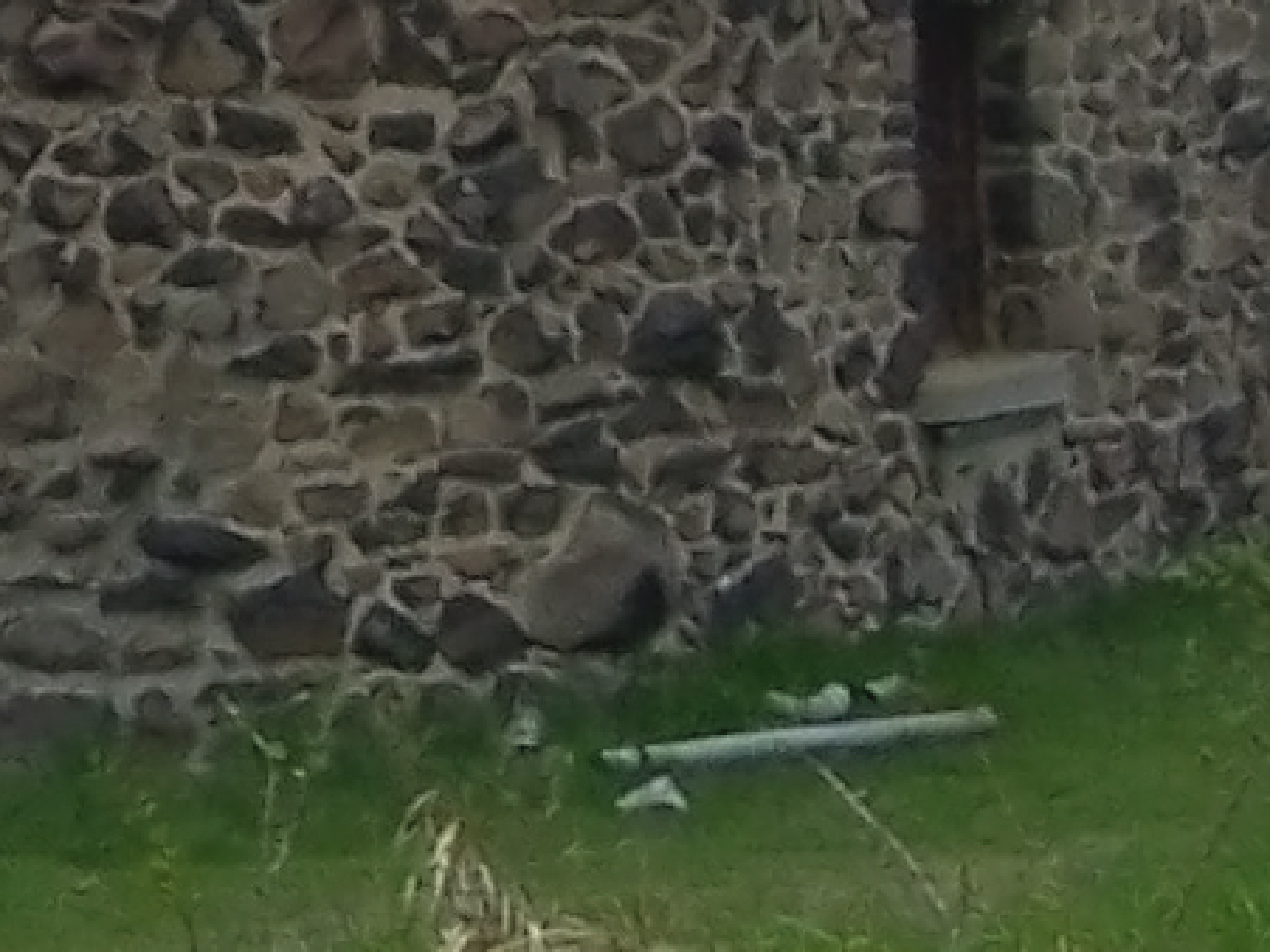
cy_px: -1707
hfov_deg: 9.6
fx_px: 7079
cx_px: -1216
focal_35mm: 193
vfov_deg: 7.0
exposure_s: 1/250
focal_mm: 5.6
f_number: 5.6
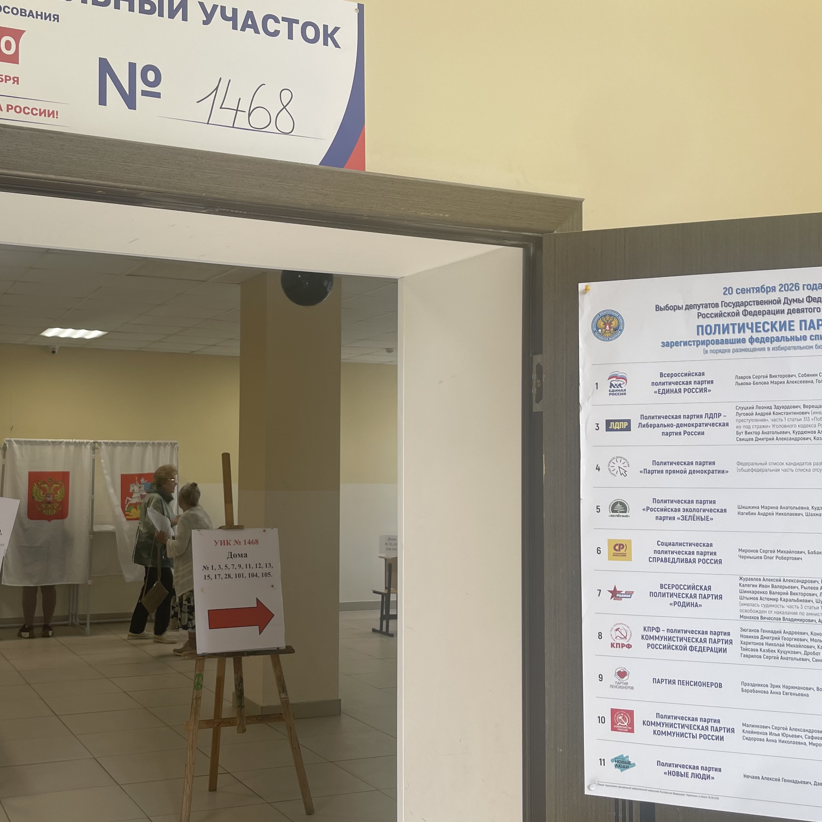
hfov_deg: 42.6
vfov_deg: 42.8
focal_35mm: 39
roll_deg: -0.8
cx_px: 324
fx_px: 1048
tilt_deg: +2.4
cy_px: 424
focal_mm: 5.1
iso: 40
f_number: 1.6
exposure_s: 1/121
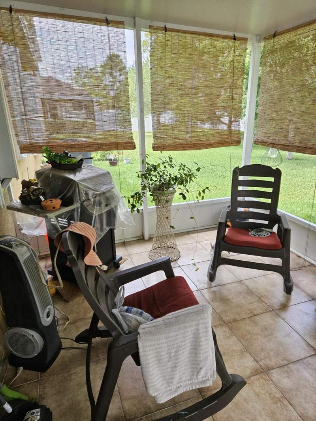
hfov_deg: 58.9
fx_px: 280
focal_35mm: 23
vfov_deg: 73.9
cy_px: 210
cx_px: 158
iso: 80
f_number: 1.8
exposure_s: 1/207
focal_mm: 5.4
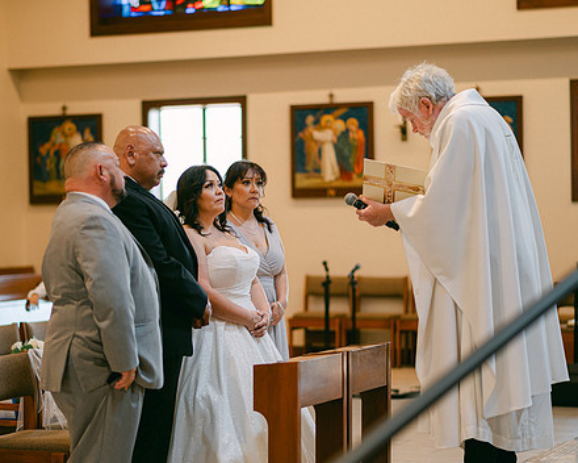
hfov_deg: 18.3
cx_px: 259
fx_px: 1796
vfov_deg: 14.7
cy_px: 250
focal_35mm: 105
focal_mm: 85
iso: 200
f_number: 1.8
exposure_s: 1/125
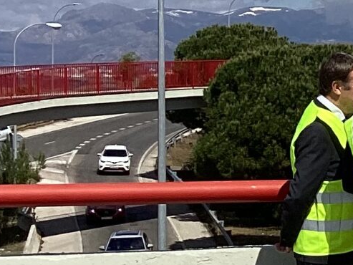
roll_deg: -0.9
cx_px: 736
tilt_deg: +0.6
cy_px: 45
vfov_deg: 9.2
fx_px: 1642
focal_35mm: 161
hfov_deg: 11.0
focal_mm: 3.3
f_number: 2.4
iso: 25
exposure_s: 1/2551
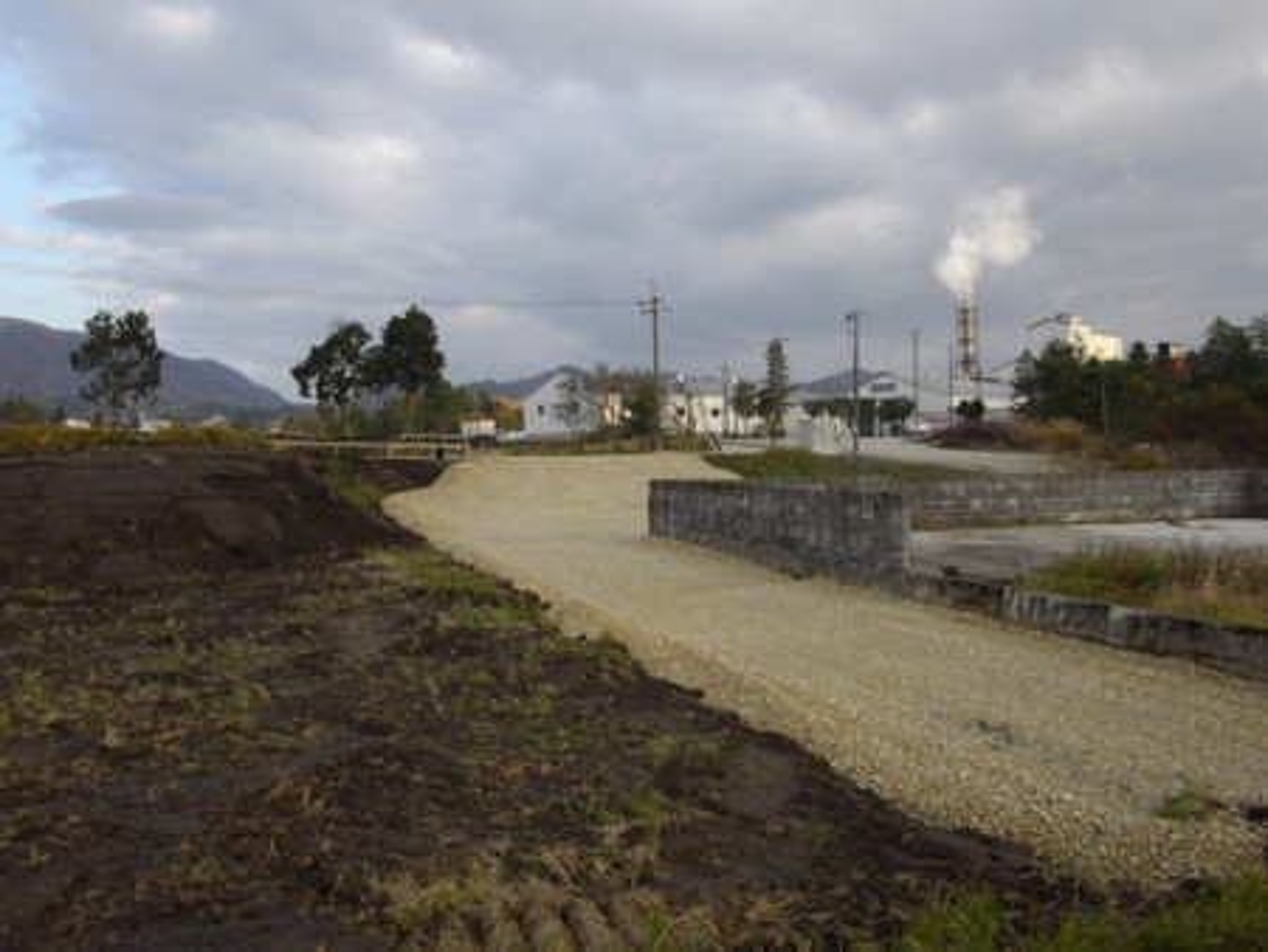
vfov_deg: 51.4
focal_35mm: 27
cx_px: 634
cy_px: 476
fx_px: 990
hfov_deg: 65.3
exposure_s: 1/250
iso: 100
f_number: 3.2
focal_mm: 4.9
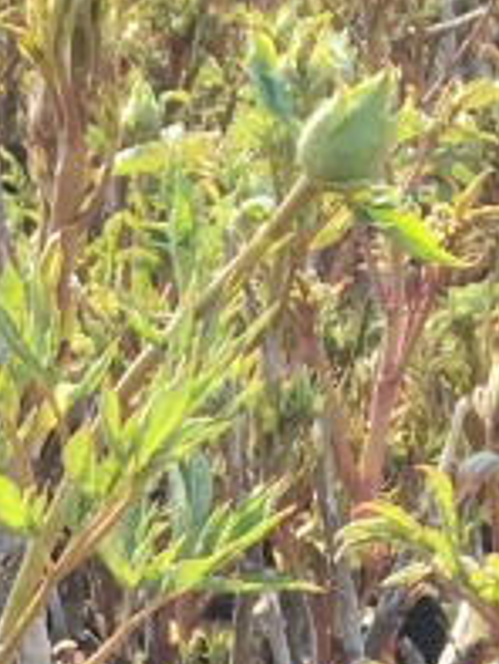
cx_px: -843
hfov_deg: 8.4
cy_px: 1434
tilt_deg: -28.5
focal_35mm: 157
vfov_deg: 11.1
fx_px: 3014
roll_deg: -0.9
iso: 32
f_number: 2.2
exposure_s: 1/542
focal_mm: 4.15
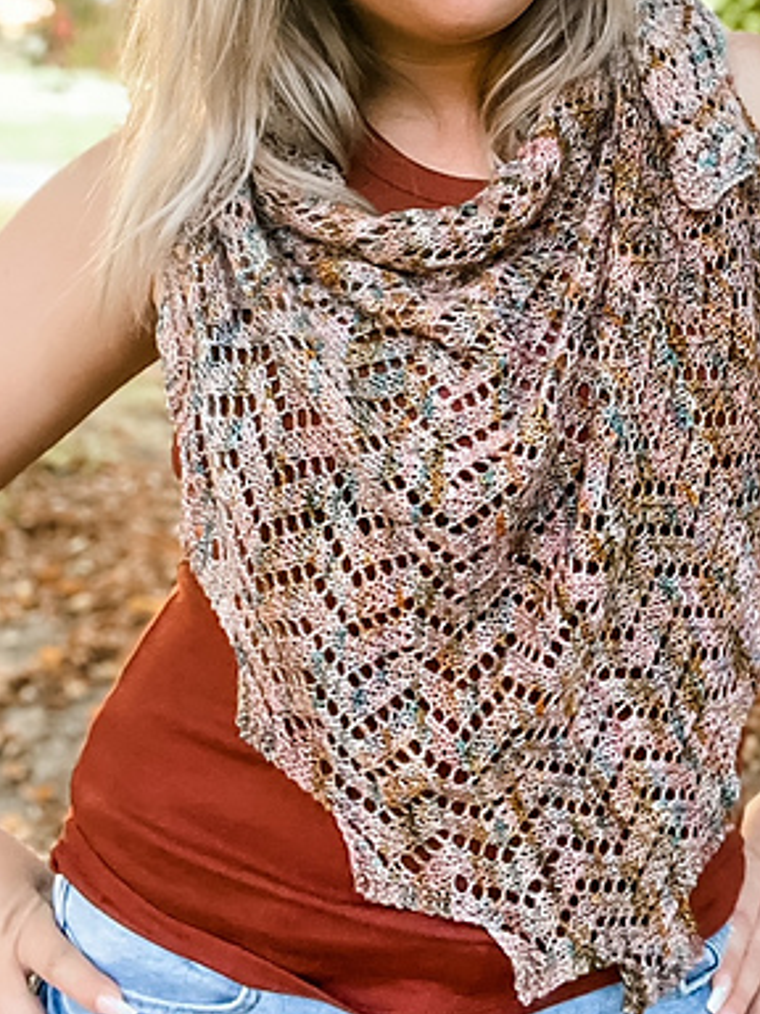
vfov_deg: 37.2
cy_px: 243
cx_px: 565
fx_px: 1464
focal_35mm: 50
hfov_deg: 28.7
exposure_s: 1/60
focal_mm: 2.71
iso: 320
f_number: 2.2
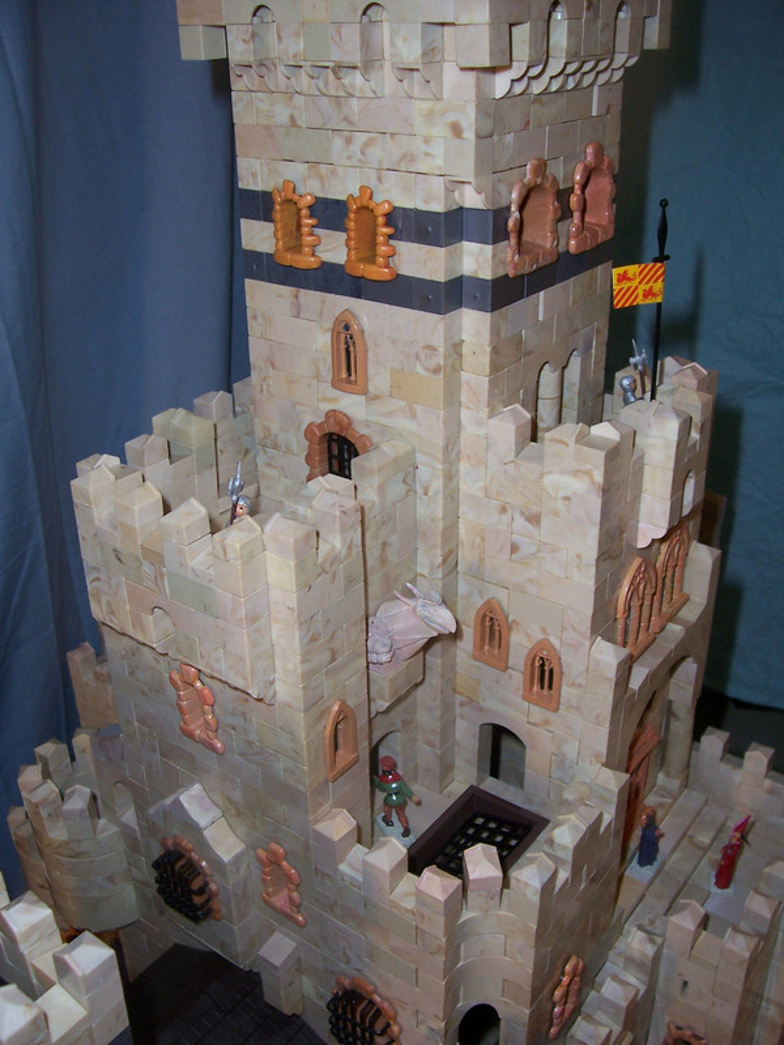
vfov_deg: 54.0
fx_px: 1027
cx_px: 392
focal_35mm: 34
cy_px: 522
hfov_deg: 41.8
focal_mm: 5.6
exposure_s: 1/60
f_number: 2.7
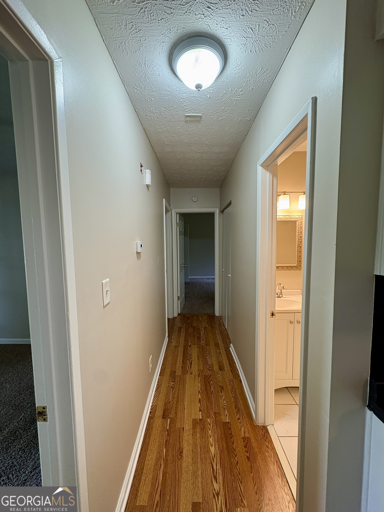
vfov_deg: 102.1
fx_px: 207
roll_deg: +0.6
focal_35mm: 14
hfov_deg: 85.7
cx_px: 192
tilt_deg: -3.8
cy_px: 256
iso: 200
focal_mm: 2.22
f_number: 2.2
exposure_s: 1/60
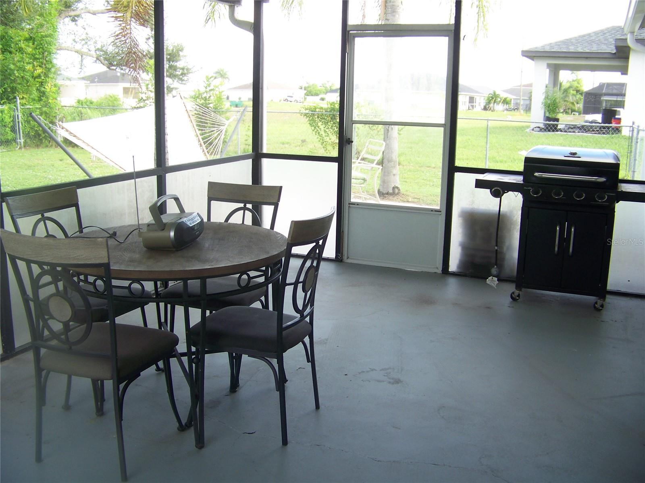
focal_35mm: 36
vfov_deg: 39.7
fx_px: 671
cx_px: 322
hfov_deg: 51.4
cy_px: 242
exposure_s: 1/40
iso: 64
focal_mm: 5.85
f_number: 2.8
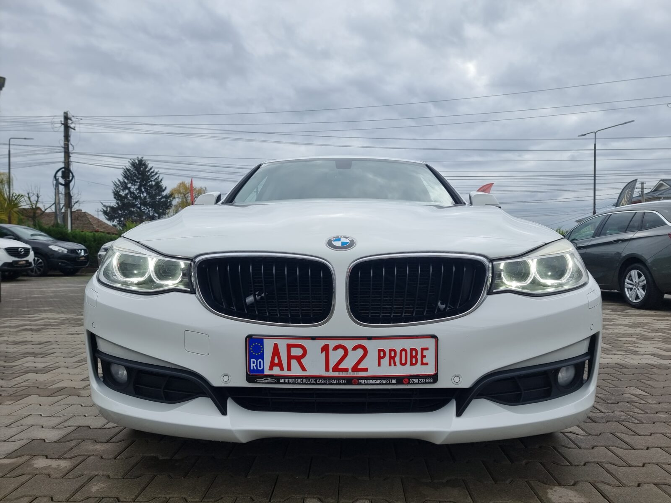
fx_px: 465
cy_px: 252
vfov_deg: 56.8
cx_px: 336
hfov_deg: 71.6
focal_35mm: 24
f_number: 1.8
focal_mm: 6.7
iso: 50
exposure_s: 1/500
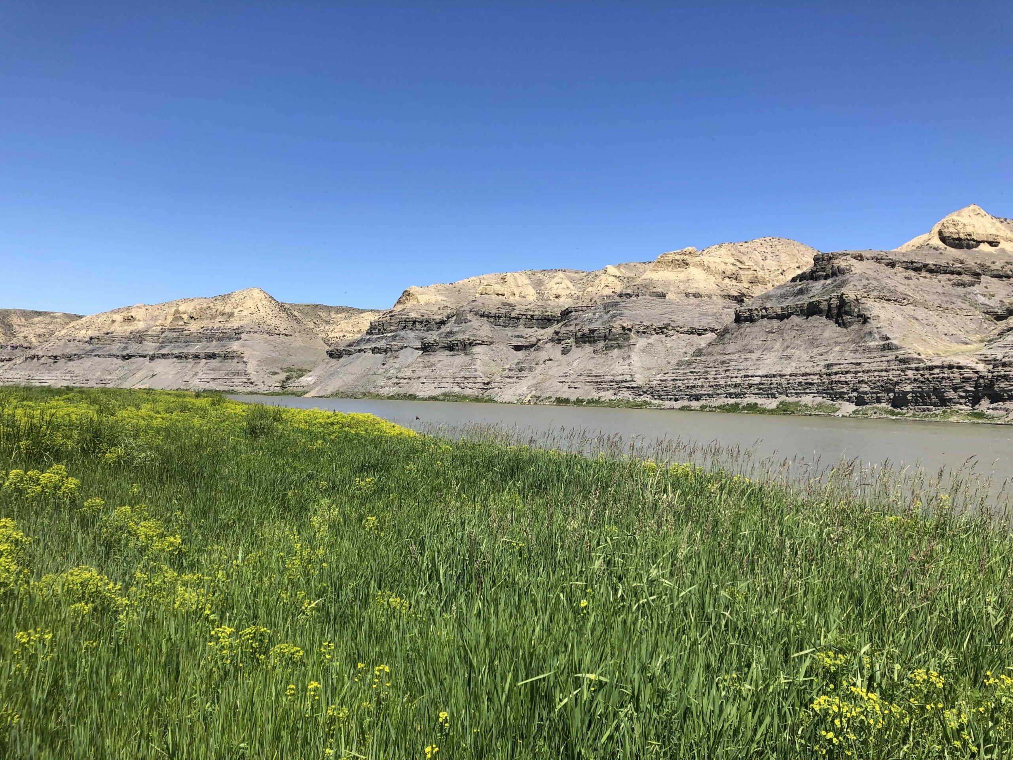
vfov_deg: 49.7
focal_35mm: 28
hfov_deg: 63.4
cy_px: 380
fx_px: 819
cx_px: 506
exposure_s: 1/1919
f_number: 1.8
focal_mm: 3.99
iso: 20
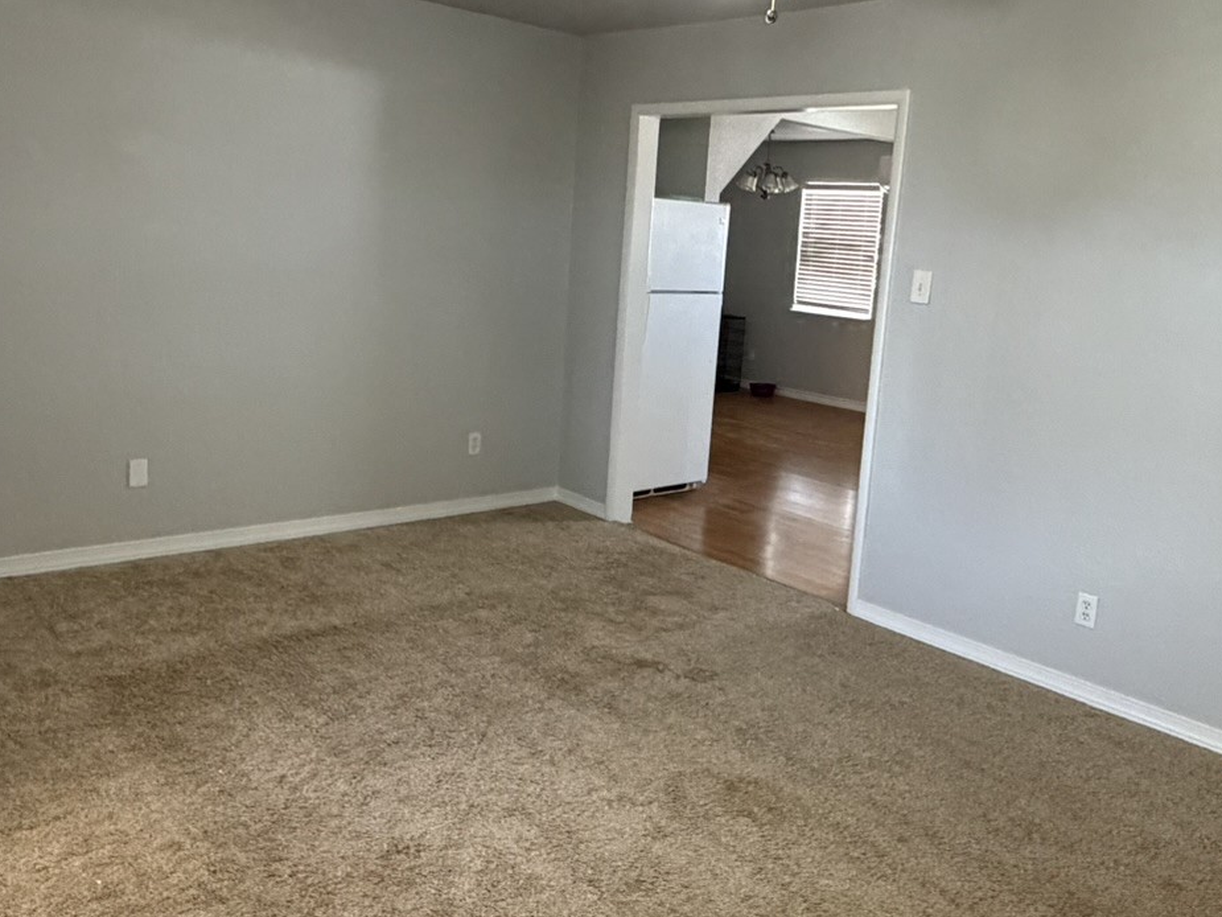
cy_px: 398
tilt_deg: -9.4
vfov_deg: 45.3
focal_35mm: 31
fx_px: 1094
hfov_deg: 58.3
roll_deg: -3.3
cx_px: 628
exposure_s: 1/60
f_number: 2.2
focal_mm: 2.22
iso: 800
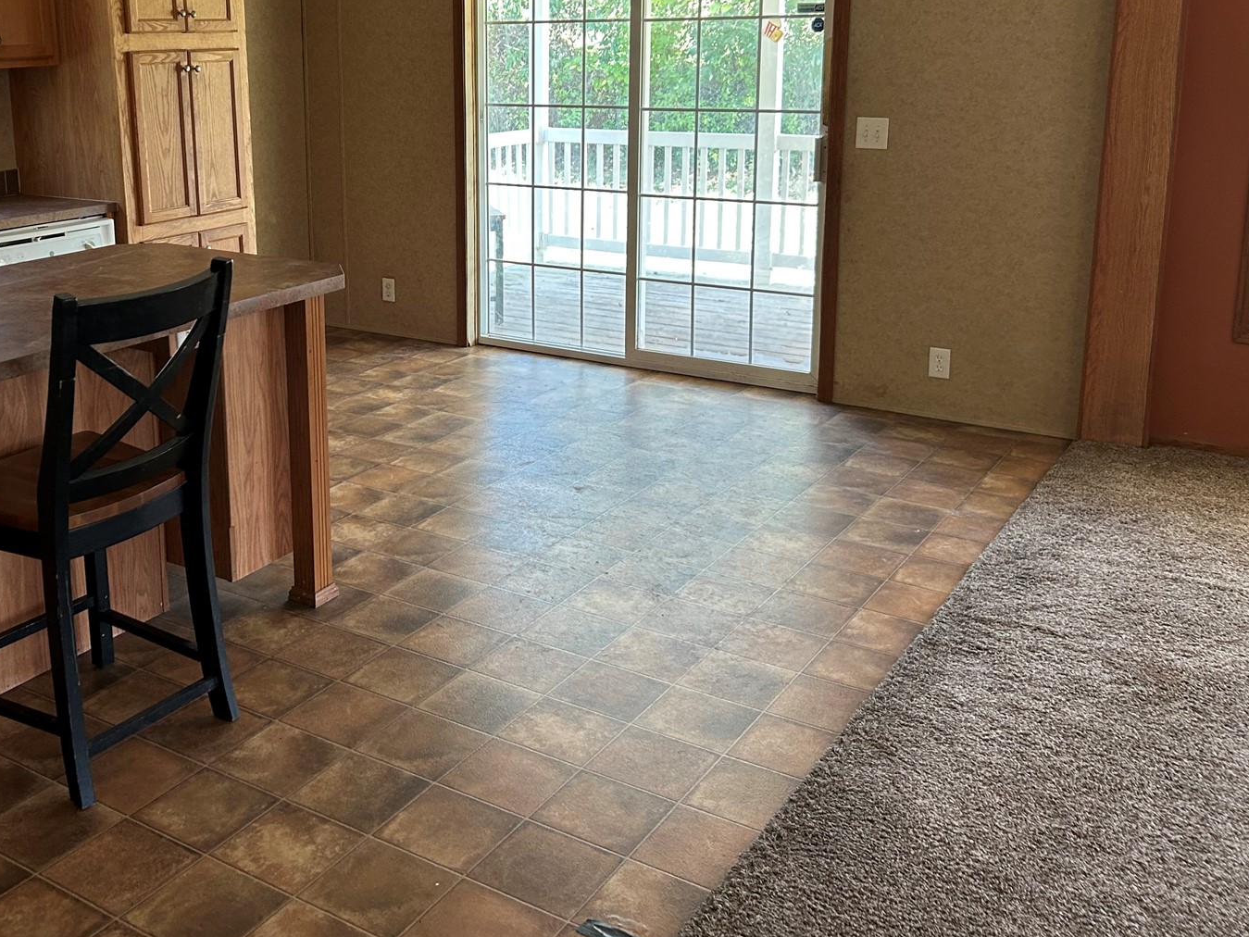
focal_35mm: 37
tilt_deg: -11.0
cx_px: 433
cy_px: 294
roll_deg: +1.6
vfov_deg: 38.1
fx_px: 1335
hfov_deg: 49.4
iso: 125
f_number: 1.5
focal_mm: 5.7
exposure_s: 1/120
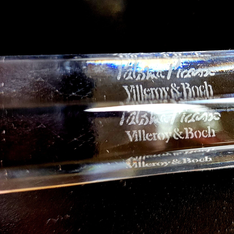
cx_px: 200
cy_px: 50
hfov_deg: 29.6
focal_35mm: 56
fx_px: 428
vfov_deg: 29.9
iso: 320
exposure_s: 1/100
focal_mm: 5.4
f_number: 1.8
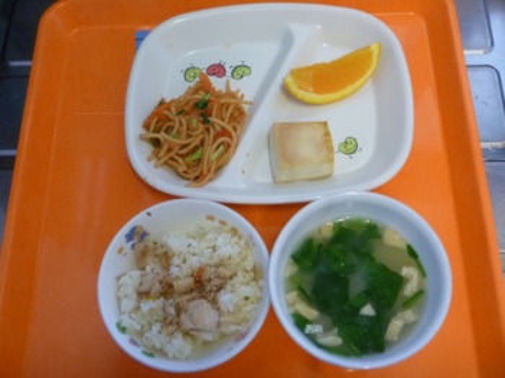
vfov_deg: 37.7
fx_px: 554
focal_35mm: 38
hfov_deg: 49.0
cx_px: 252
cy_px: 189
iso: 400
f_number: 4.5
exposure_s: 1/10
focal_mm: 6.8
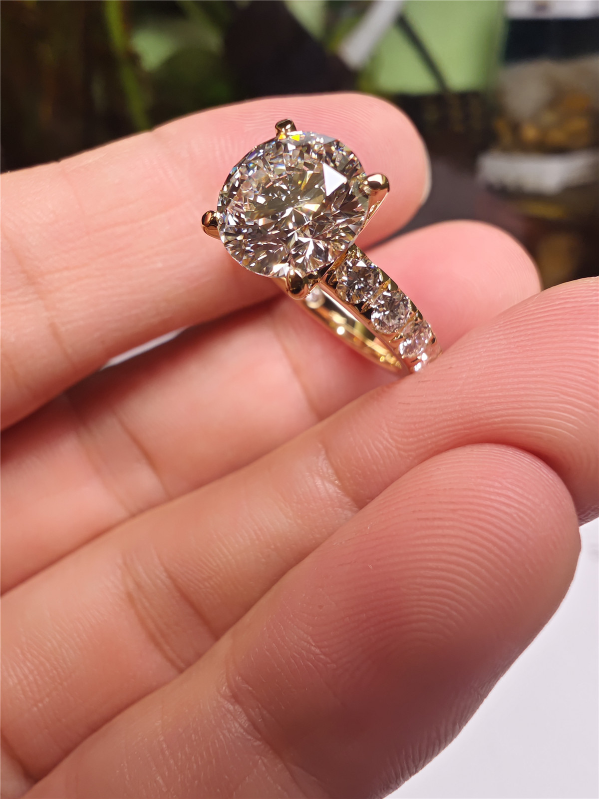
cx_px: 300
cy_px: 400
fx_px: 531
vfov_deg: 73.9
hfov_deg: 58.9
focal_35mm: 23
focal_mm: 2.59
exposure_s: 1/160
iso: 56
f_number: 2.2
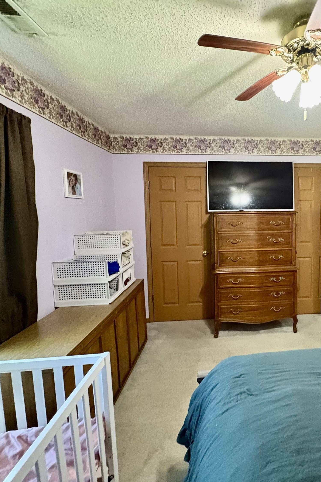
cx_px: 243
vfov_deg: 84.0
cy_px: 234
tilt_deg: -5.5
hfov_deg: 58.5
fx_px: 268
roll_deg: +1.0
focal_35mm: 20
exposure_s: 1/40
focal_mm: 2.22
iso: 1000
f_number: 2.2
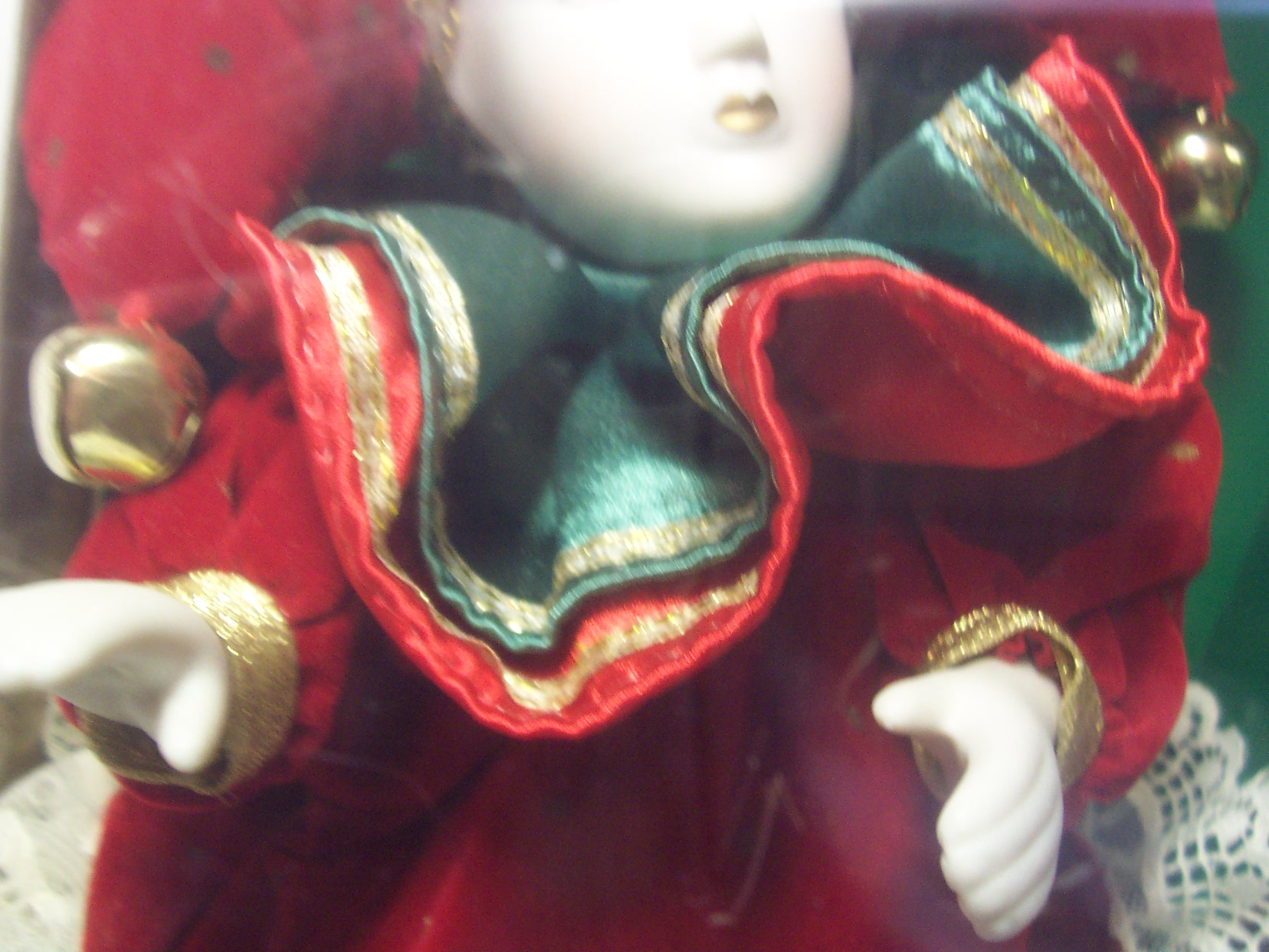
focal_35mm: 37
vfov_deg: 38.7
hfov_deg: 50.1
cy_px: 476
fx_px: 1356
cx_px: 634
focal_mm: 5.6
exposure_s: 1/20
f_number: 2.8
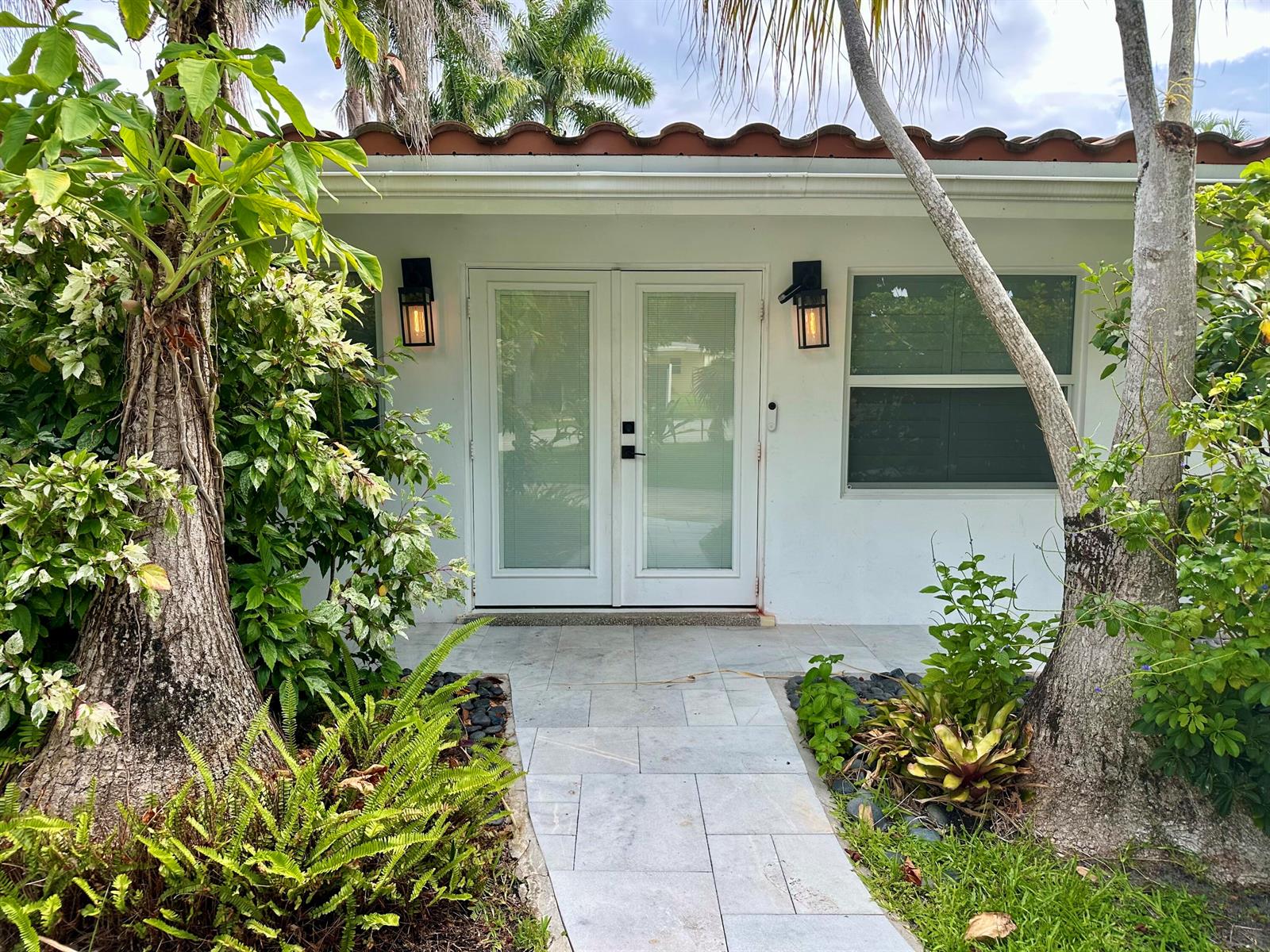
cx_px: 635
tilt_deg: -6.4
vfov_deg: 56.8
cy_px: 476
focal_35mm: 24
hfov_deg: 71.6
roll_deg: +0.4
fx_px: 881
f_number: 1.78
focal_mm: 6.86
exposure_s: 1/587
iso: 80
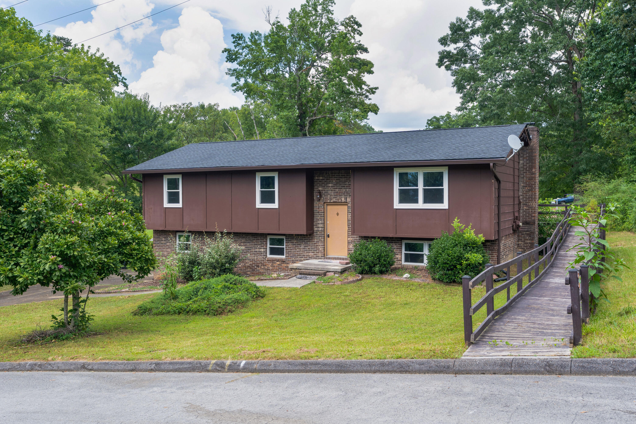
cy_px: 212
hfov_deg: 60.3
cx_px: 318
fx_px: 548
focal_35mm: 31
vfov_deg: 42.3
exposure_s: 1/160
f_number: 7.1
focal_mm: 31
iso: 320
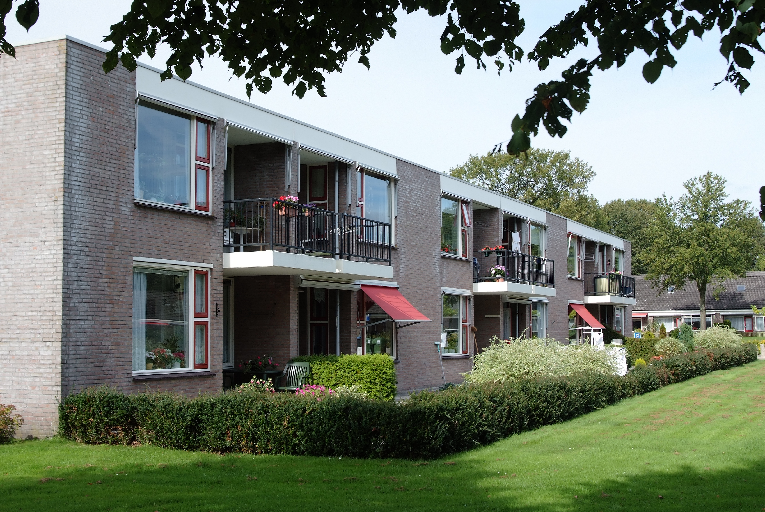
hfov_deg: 37.5
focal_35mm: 53
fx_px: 1127
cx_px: 382
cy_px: 256
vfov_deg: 25.6
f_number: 6.3
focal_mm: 35
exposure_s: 1/142
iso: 200
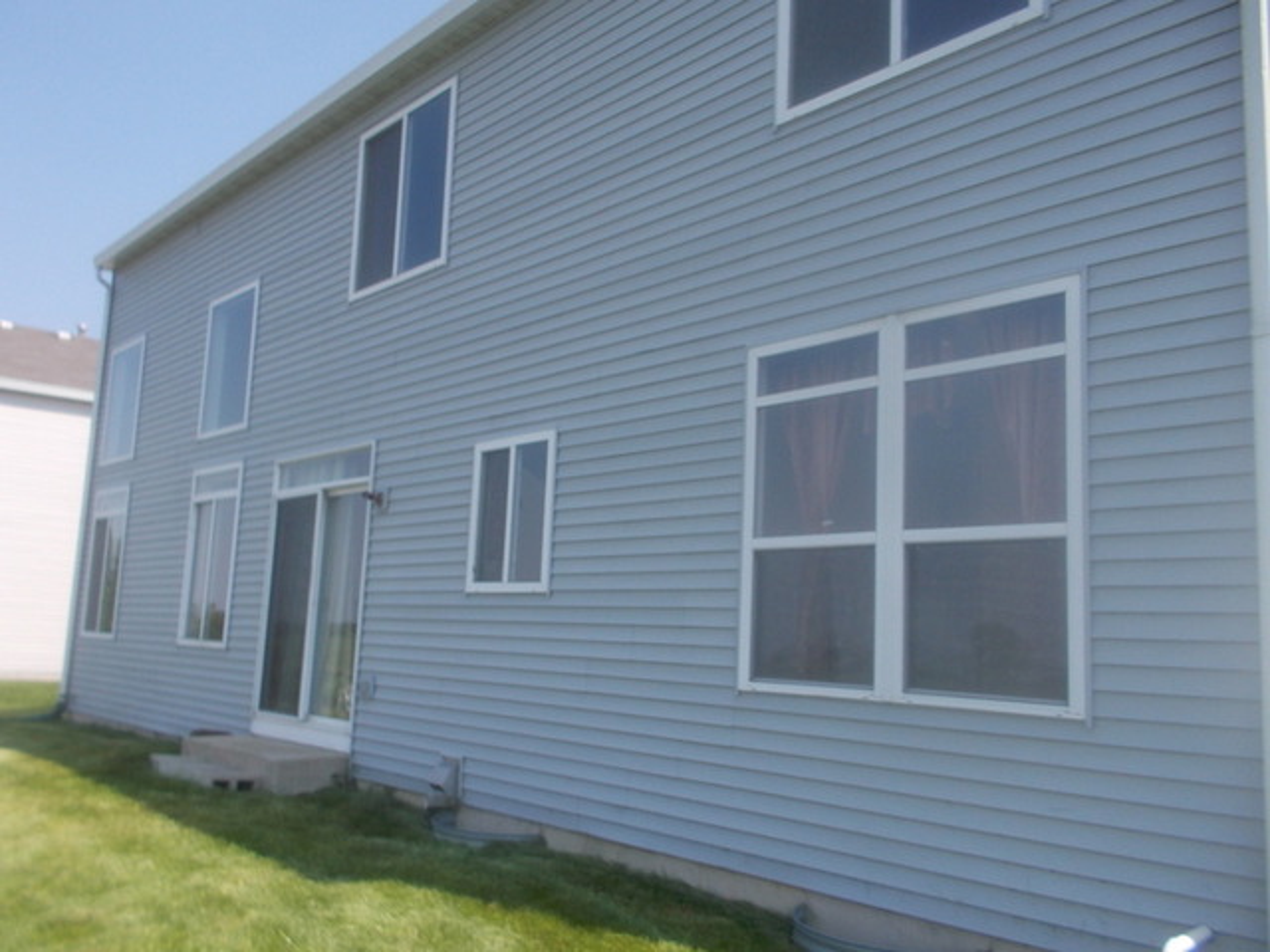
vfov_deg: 48.2
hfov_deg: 61.7
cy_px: 476
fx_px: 1064
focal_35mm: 29
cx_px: 635
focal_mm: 4.1
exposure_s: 1/500
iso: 80
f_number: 3.3
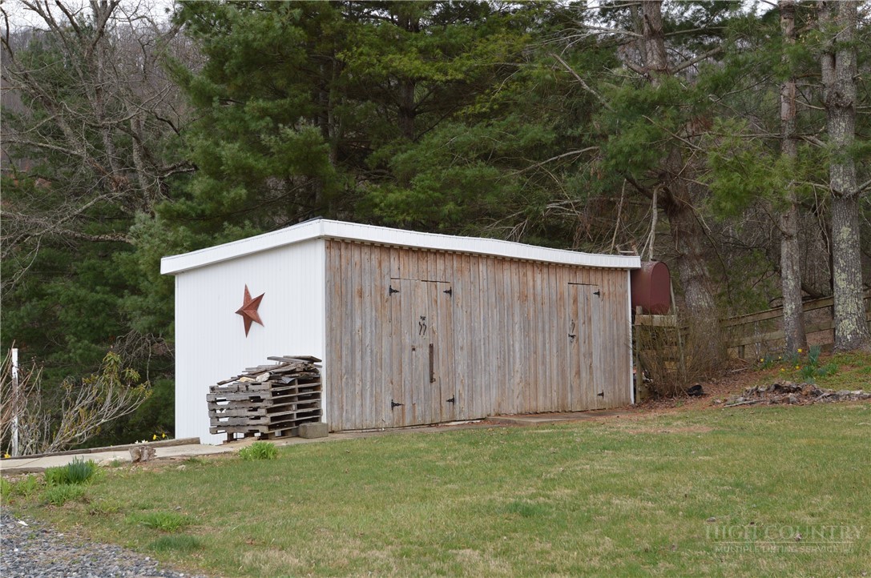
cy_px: 289
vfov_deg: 30.8
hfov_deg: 45.0
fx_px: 1051
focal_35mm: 44
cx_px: 436
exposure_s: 1/200
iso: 100
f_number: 5.6
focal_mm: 29
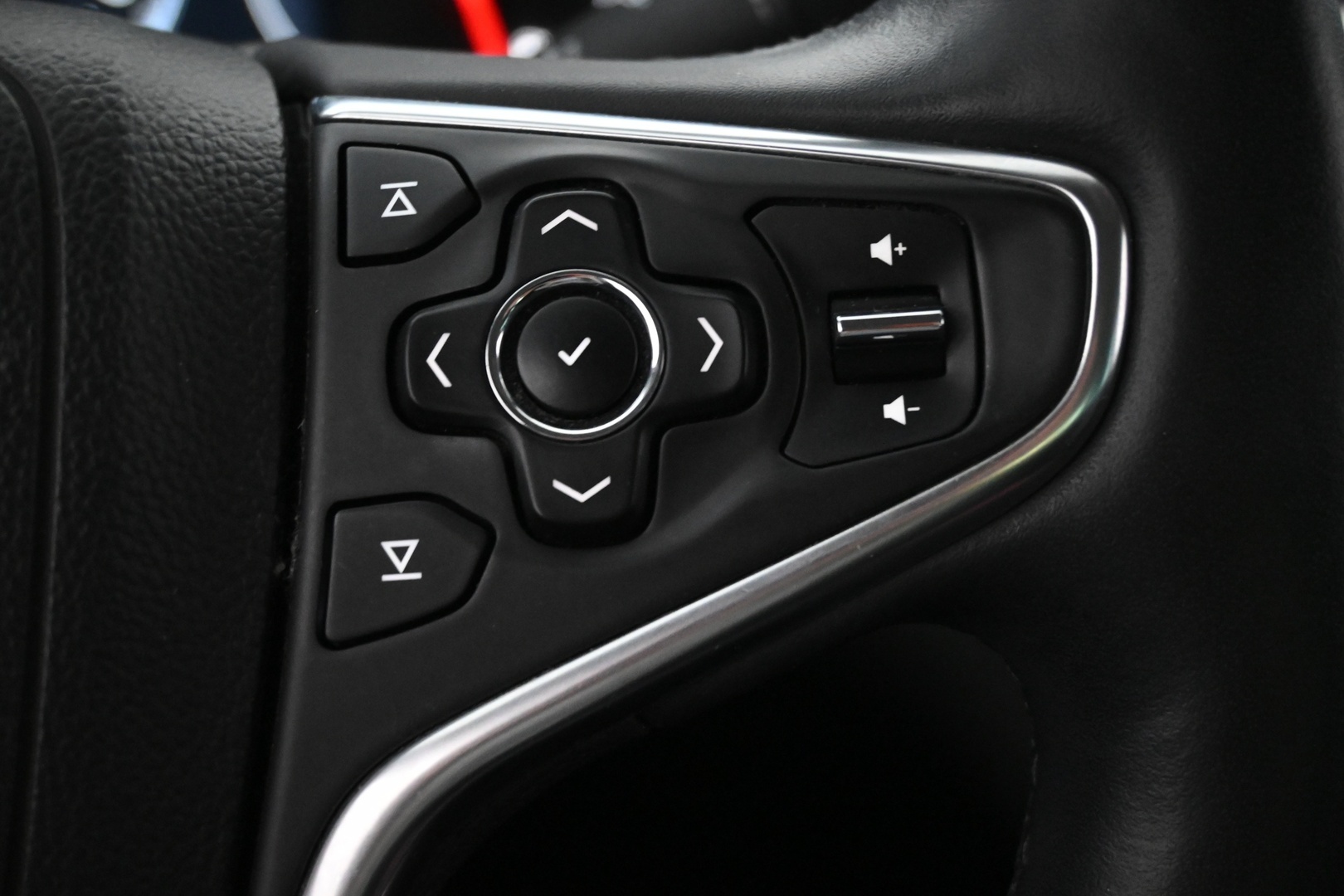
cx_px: 672
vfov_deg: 29.9
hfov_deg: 43.6
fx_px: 1680
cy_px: 448
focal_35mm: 45
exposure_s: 1/50
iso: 5600
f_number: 4.8
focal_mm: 30
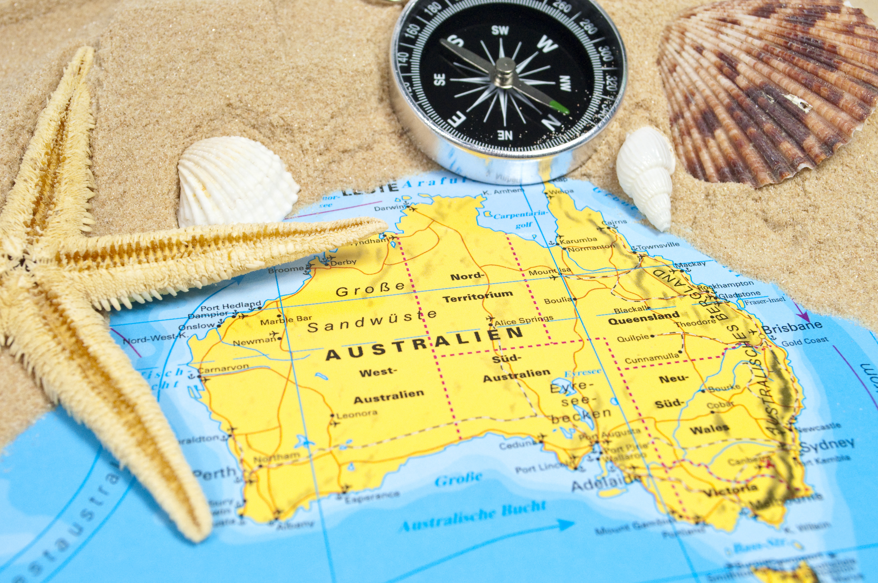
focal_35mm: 51
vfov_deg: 26.4
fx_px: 1242
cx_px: 439
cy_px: 292
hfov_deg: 38.9
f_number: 10
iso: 1600
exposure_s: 1/125
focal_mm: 34
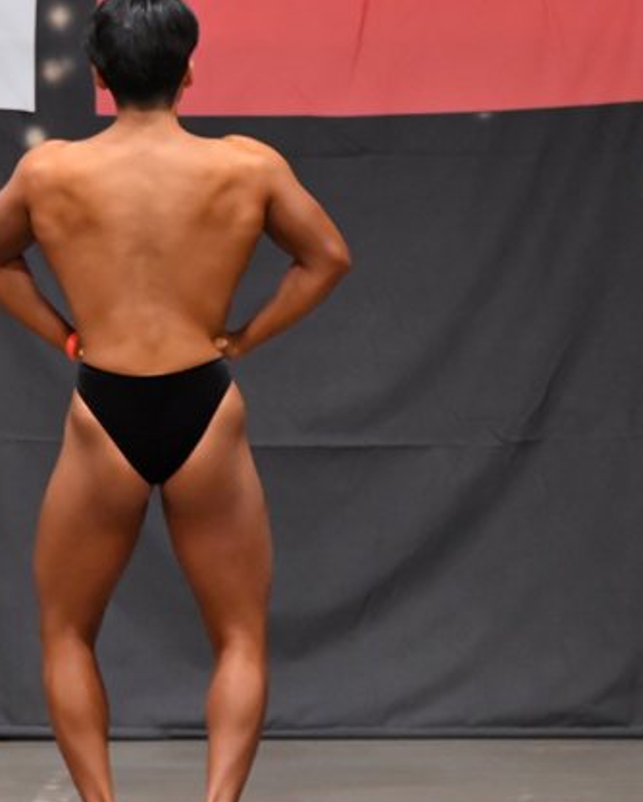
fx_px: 9318
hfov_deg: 4.0
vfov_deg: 4.9
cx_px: 140
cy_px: 400
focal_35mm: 392
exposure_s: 1/400
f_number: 5.6
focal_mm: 150
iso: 6400
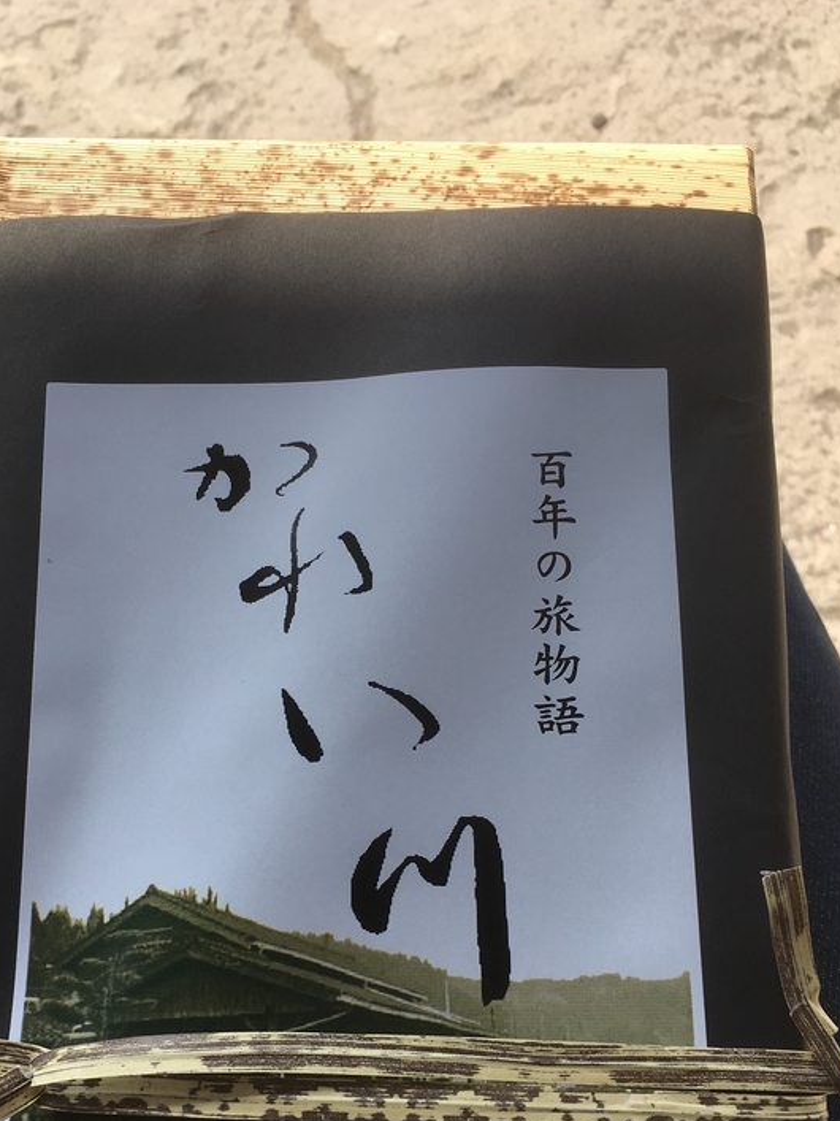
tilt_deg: -69.8
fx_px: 1359
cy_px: 774
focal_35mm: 42
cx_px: 352
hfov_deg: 34.3
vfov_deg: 44.0
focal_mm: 4.15
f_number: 2.2
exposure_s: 1/712
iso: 25
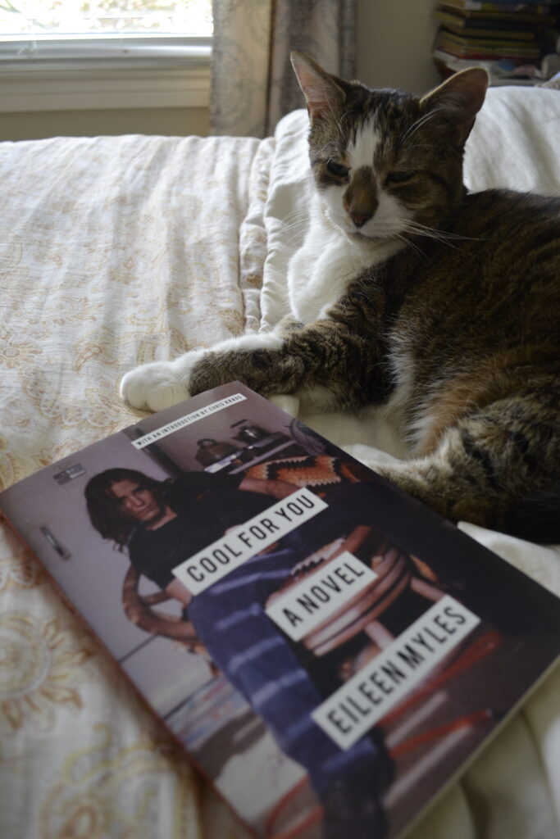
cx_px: 280
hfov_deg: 47.9
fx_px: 630
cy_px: 420
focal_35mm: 27
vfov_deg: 67.4
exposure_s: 1/10
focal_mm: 18
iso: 400
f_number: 3.5
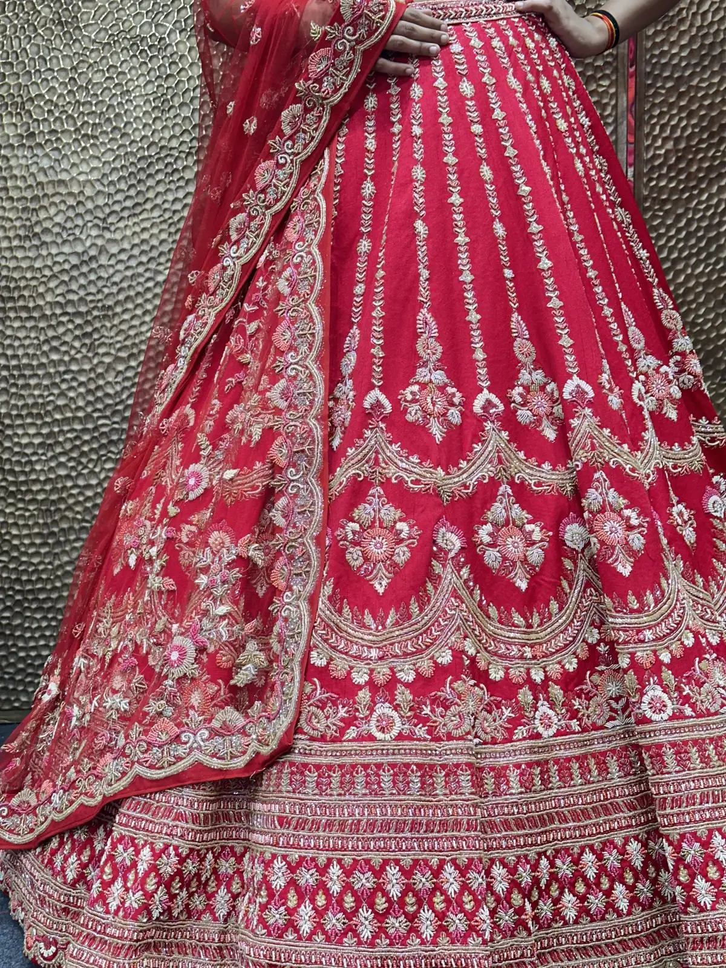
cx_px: 363
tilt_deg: -7.0
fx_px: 1342
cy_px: 484
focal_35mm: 48
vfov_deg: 39.7
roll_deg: -0.2
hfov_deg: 30.3
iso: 80
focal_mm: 6.86
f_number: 1.78
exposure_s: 1/100
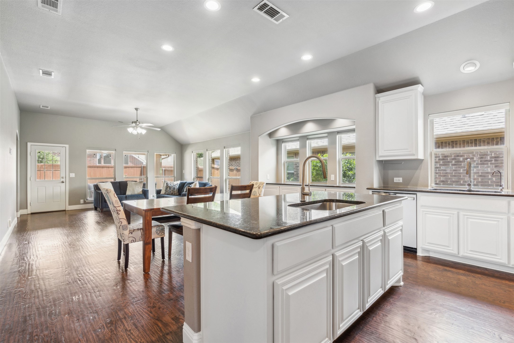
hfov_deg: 96.7
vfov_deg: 73.7
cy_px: 172
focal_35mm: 16
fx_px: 228
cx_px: 257
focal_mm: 16
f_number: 5.6
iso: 200
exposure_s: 1/6
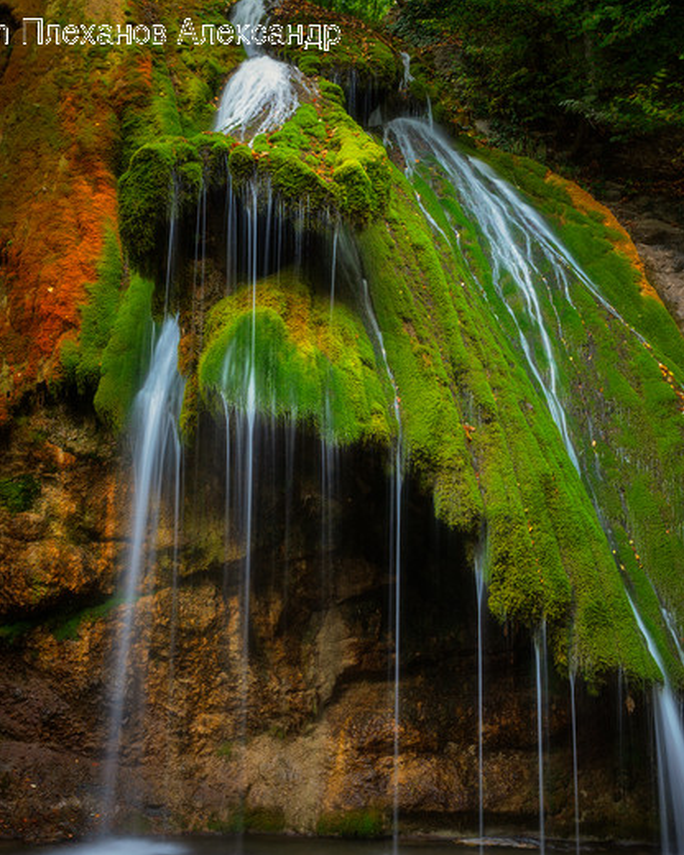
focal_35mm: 39
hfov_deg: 38.2
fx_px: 987
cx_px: 332
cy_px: 486
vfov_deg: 46.7
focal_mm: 24
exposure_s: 1/2.5
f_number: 18
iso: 100
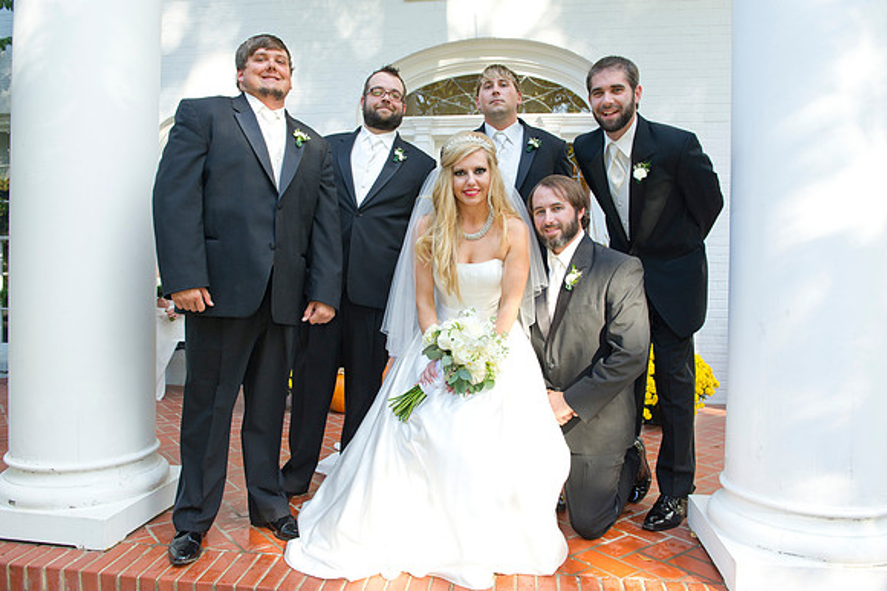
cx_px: 444
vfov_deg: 47.9
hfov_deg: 67.4
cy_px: 296
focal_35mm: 27
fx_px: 665
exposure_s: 1/160
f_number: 5.6
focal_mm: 27
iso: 400
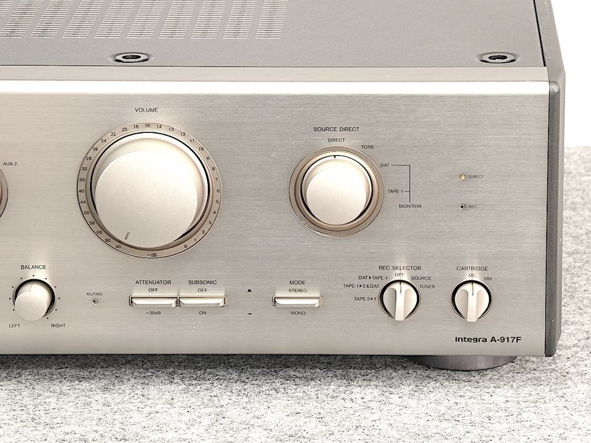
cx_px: 296
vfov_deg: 9.8
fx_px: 2578
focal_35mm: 151
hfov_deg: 13.1
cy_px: 222
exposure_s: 1/3.2
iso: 100
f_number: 5.4
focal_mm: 27.1
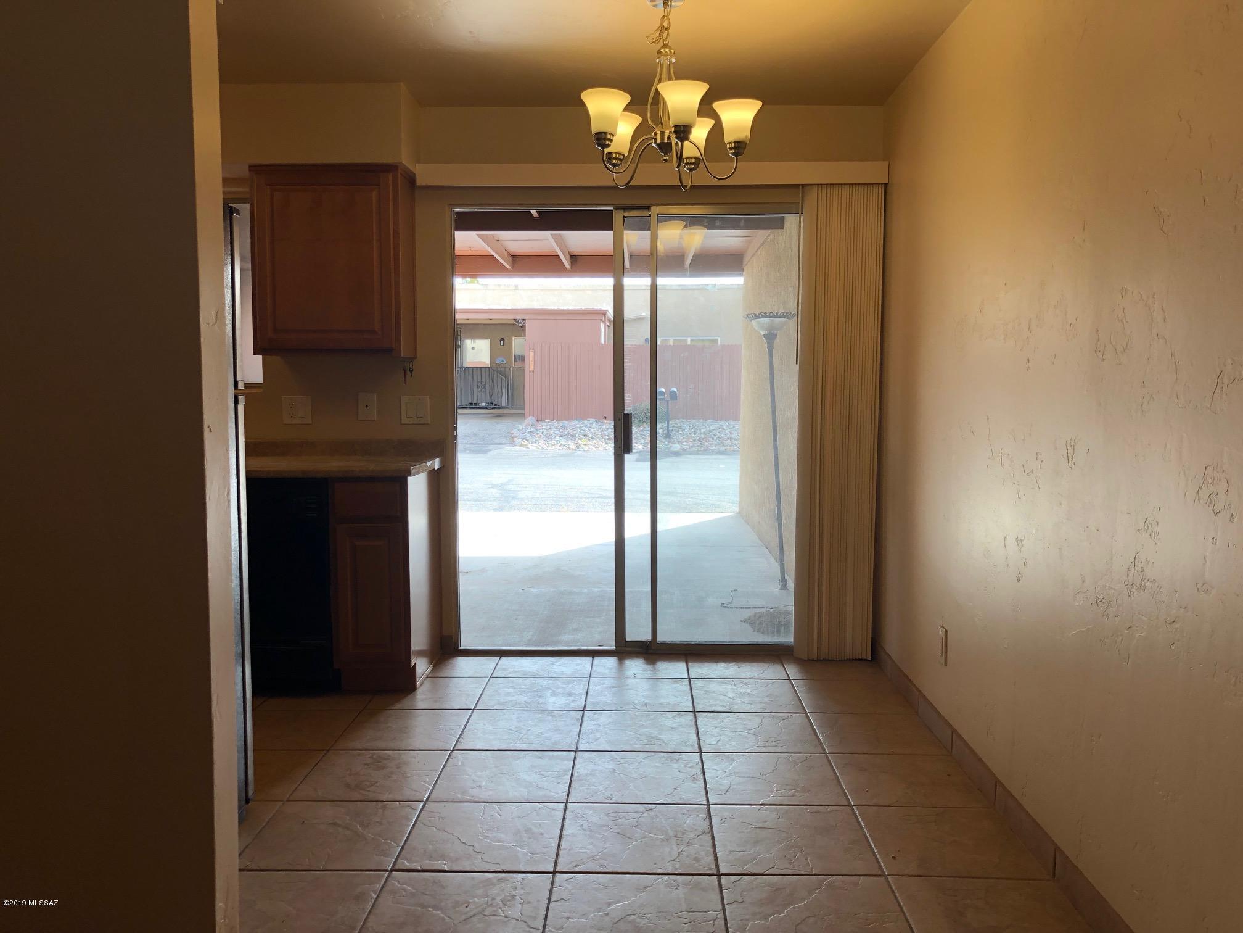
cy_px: 466
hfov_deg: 63.4
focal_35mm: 28
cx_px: 622
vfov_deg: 49.7
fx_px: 1005
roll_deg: +0.8
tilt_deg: -5.2
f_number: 1.8
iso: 25
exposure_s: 1/120
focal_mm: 4
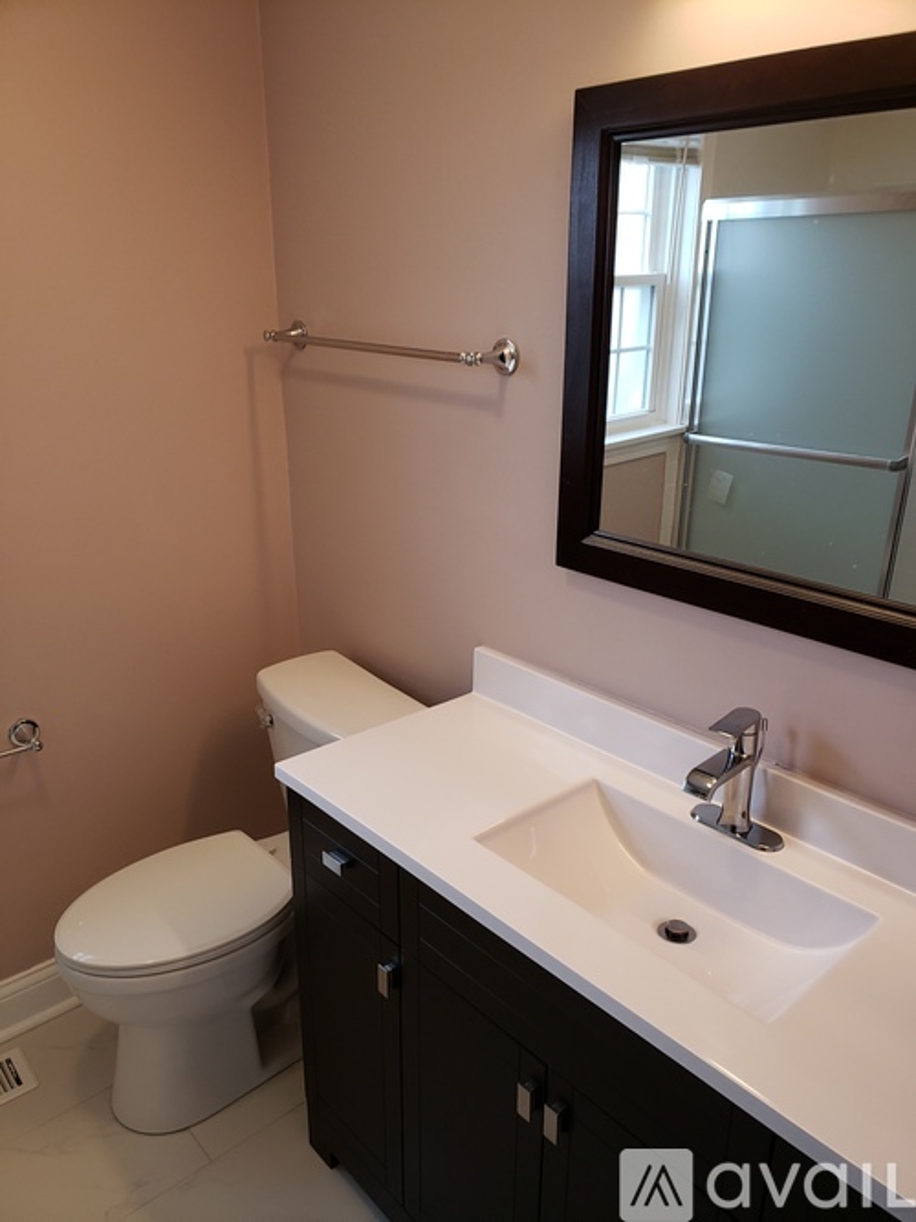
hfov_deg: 53.0
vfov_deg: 67.3
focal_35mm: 26
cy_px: 611
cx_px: 458
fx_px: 918
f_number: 2.4
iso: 125
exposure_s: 1/60
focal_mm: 4.3
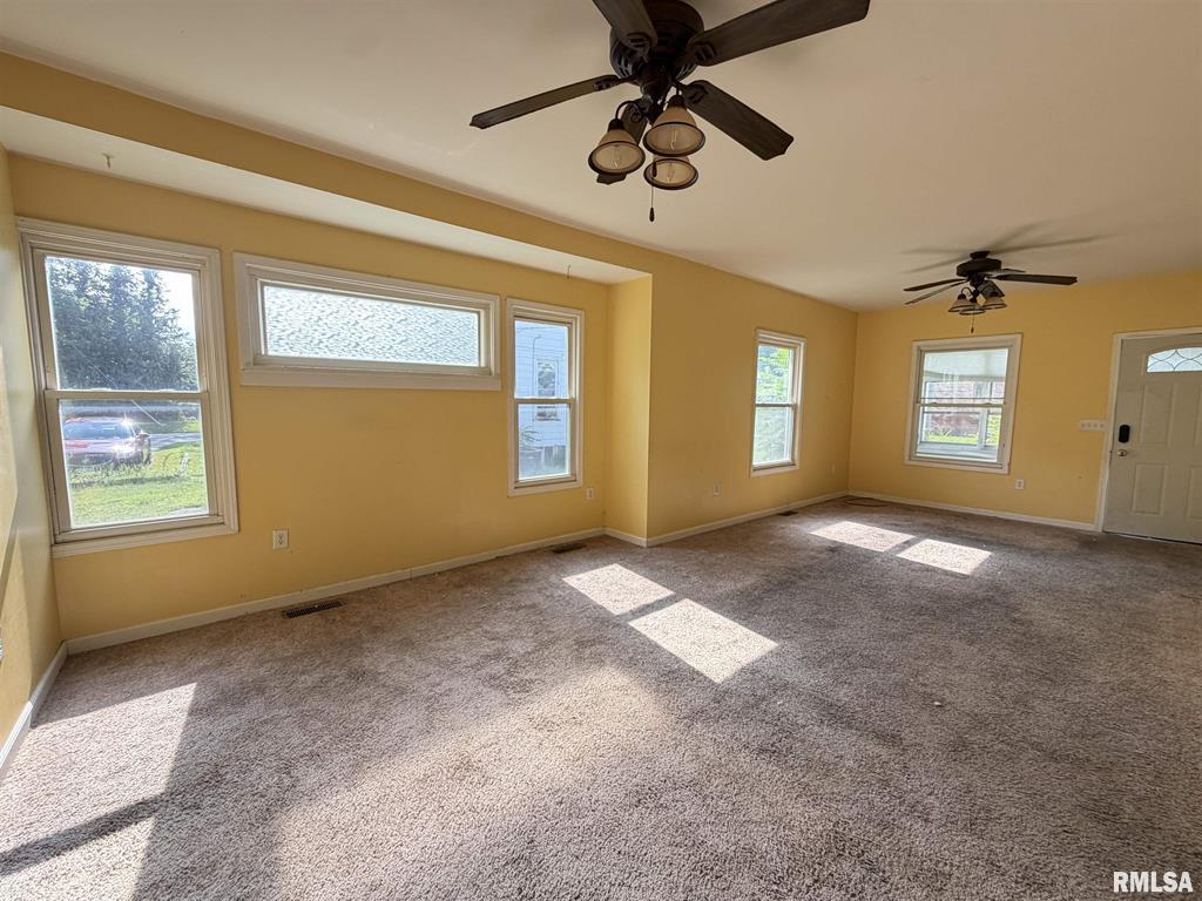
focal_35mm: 14
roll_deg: -1.0
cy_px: 450
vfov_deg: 85.7
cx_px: 601
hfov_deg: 102.1
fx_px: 486
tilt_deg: -6.3
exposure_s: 1/121
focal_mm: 2.22
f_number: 2.2
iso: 100
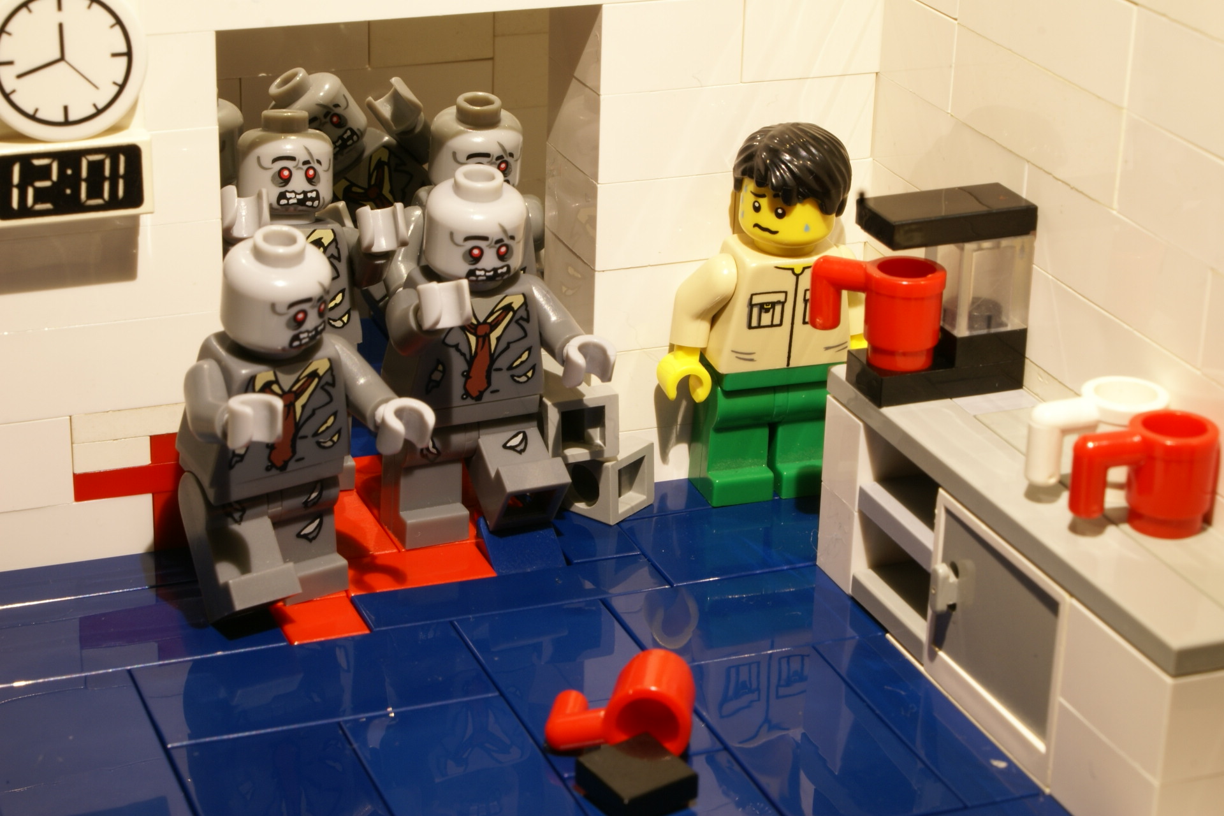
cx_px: 612
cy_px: 408
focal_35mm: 75
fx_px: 2550
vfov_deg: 18.2
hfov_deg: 27.0
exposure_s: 1/1.67
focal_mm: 50
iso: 100
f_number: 22
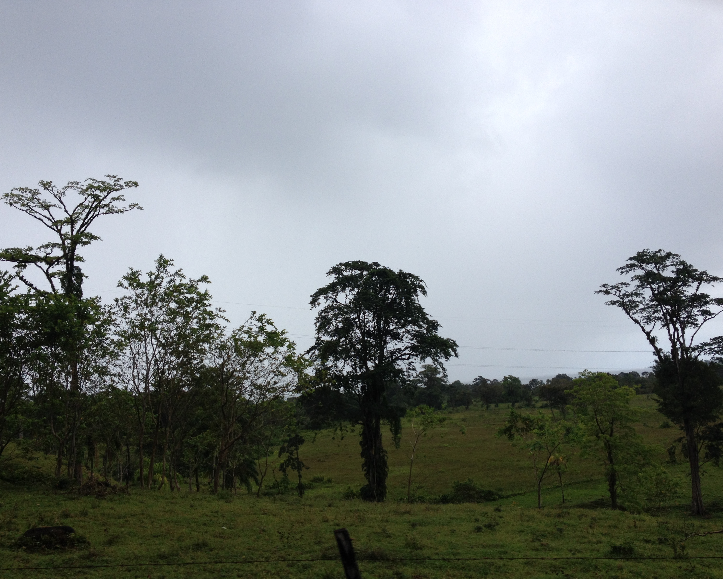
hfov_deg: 49.1
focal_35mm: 37
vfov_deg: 40.1
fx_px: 792
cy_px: 292
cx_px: 348
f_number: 2.4
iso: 50
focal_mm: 4.28
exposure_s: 1/986
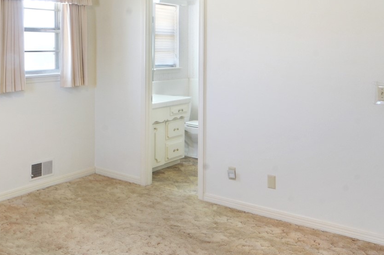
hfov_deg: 46.9
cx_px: 74
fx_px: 415
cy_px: 64
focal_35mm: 39
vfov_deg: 33.4
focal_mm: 10
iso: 200
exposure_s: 1/4
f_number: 16
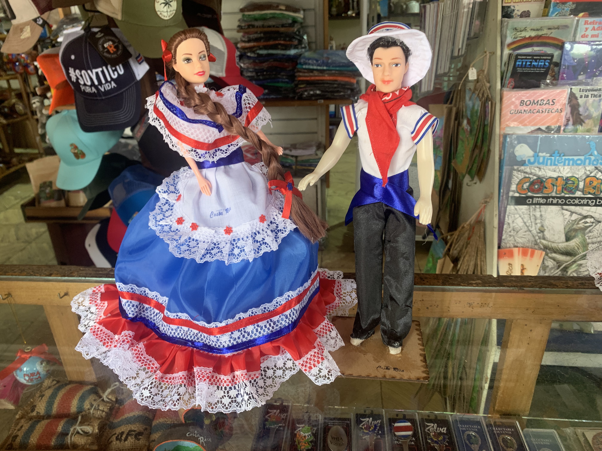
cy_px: 226
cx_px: 301
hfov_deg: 67.3
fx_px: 452
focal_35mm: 26
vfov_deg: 53.1
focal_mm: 4.25
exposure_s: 1/60
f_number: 1.8
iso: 50
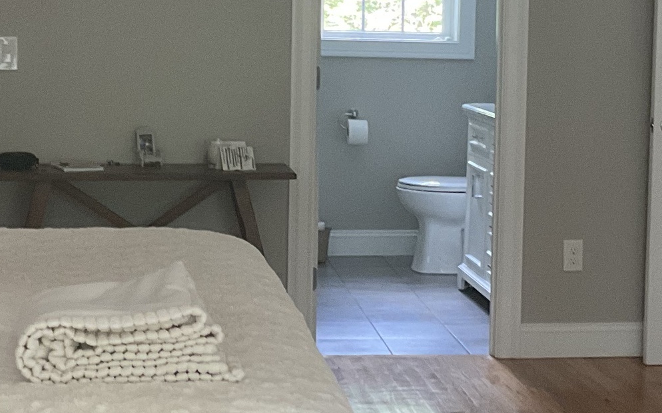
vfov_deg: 13.7
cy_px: 132
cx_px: 432
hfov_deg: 21.8
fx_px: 1714
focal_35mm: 95
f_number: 1.8
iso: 160
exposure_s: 1/60
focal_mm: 3
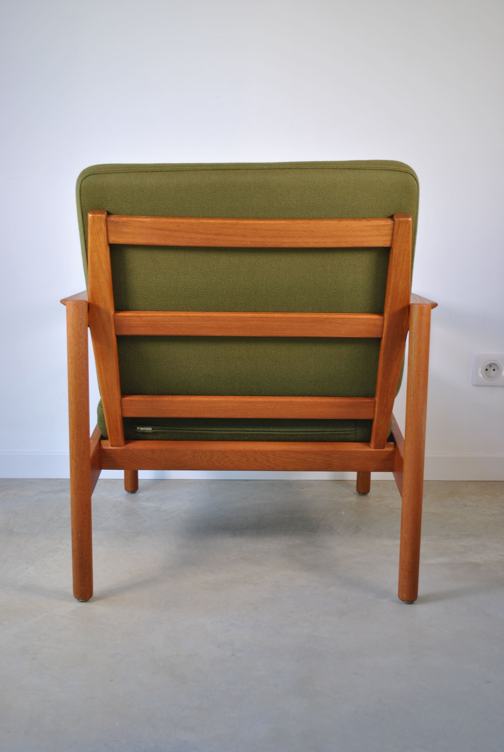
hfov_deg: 30.9
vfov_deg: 44.9
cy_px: 376
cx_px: 252
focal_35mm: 44
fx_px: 911
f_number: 4.5
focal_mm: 29
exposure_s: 1/40
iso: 100
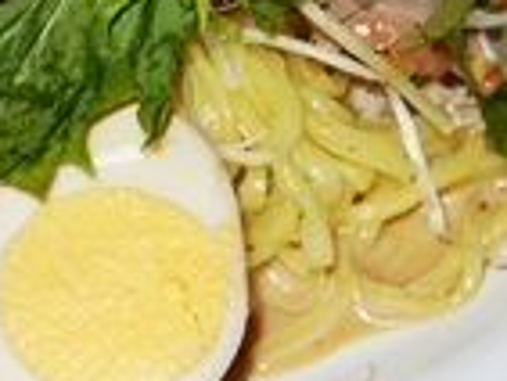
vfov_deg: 15.0
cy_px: -2
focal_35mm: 97
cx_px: 137
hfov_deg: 20.1
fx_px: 1422
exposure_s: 1/60
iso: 100
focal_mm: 14
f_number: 3.5
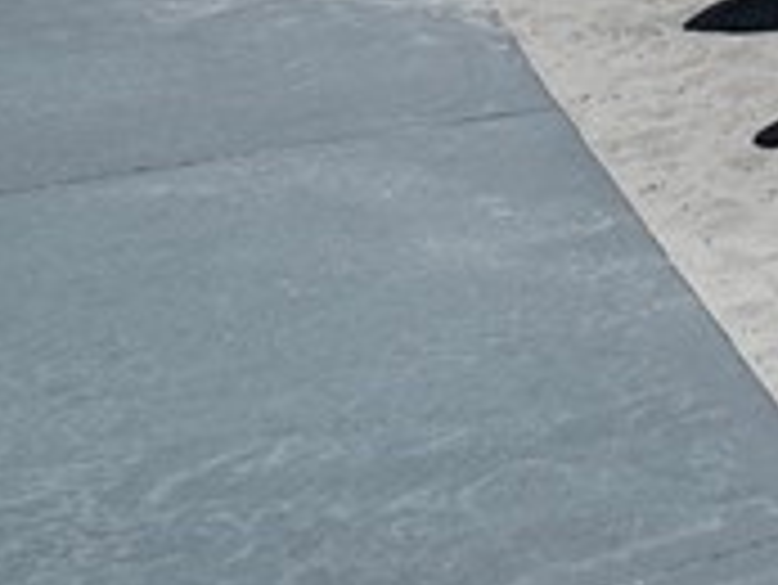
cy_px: -410
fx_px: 1867
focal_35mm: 83
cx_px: 1363
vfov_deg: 15.7
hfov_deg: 18.7
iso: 40
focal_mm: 2.22
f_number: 2.2
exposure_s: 1/1976
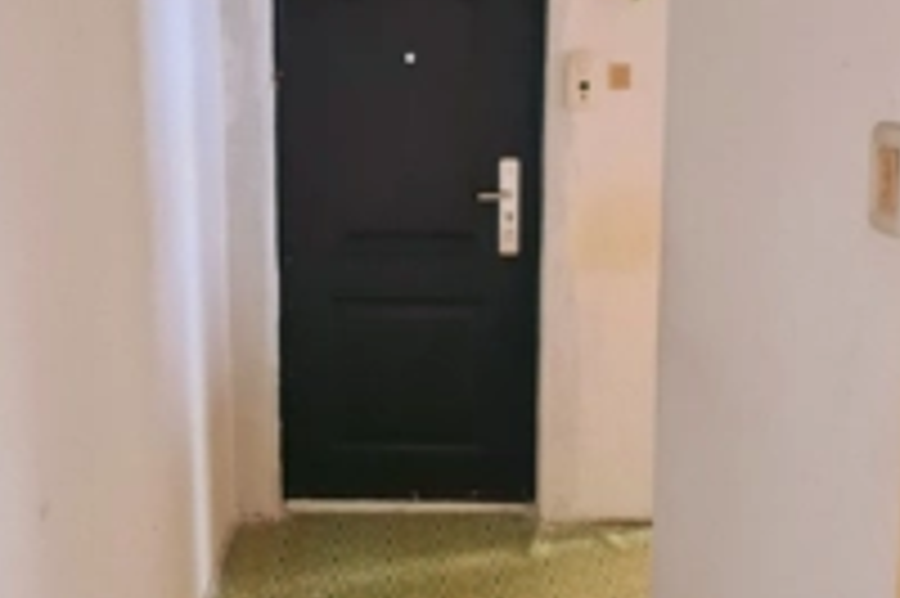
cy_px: 270
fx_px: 1299
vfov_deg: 25.9
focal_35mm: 52
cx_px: 428
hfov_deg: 38.2
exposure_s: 1/120
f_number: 1.8
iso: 1250
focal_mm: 7
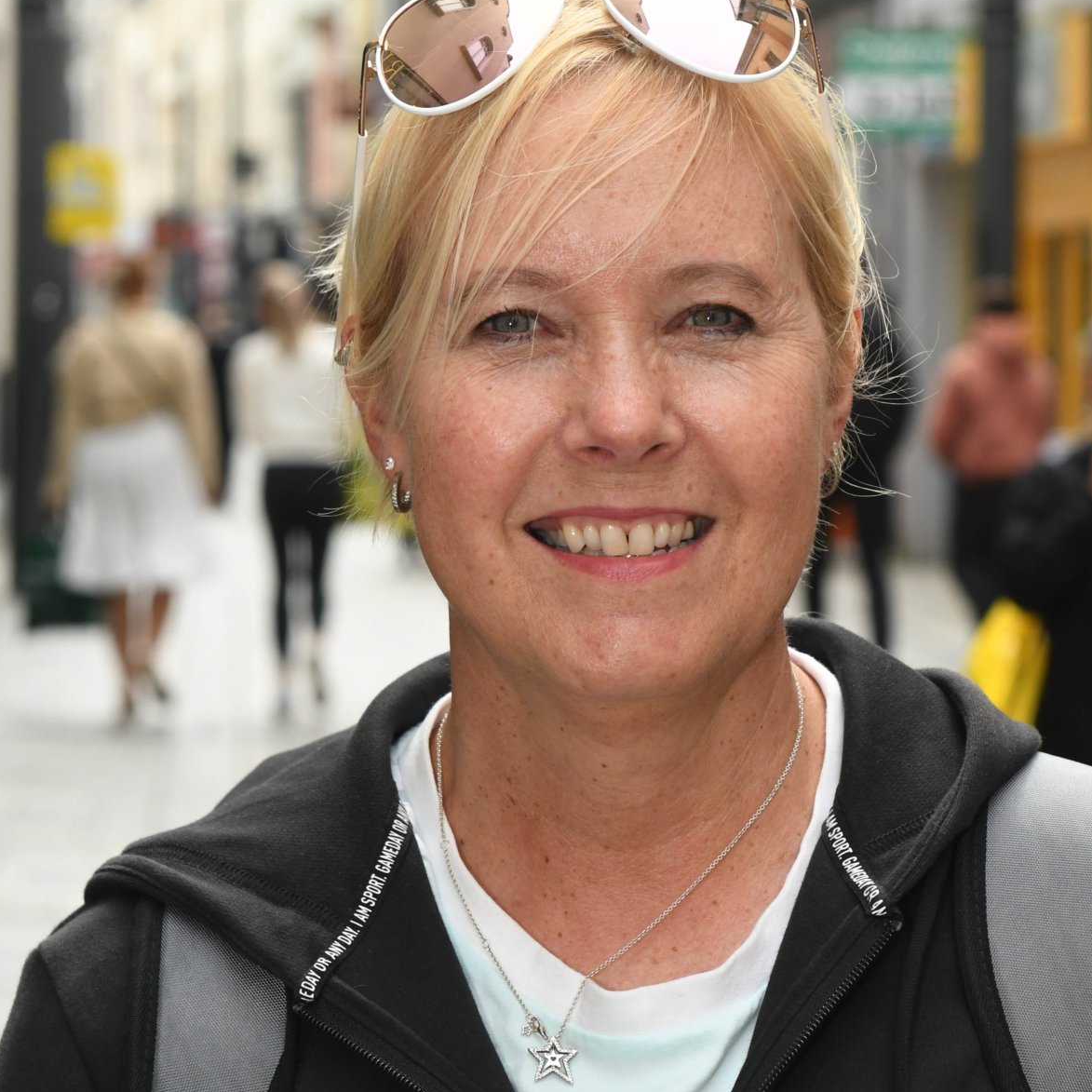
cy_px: 574
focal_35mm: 138
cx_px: 632
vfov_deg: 12.7
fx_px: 4925
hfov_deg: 12.6
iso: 800
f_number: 5.6
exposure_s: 1/1000
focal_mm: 62
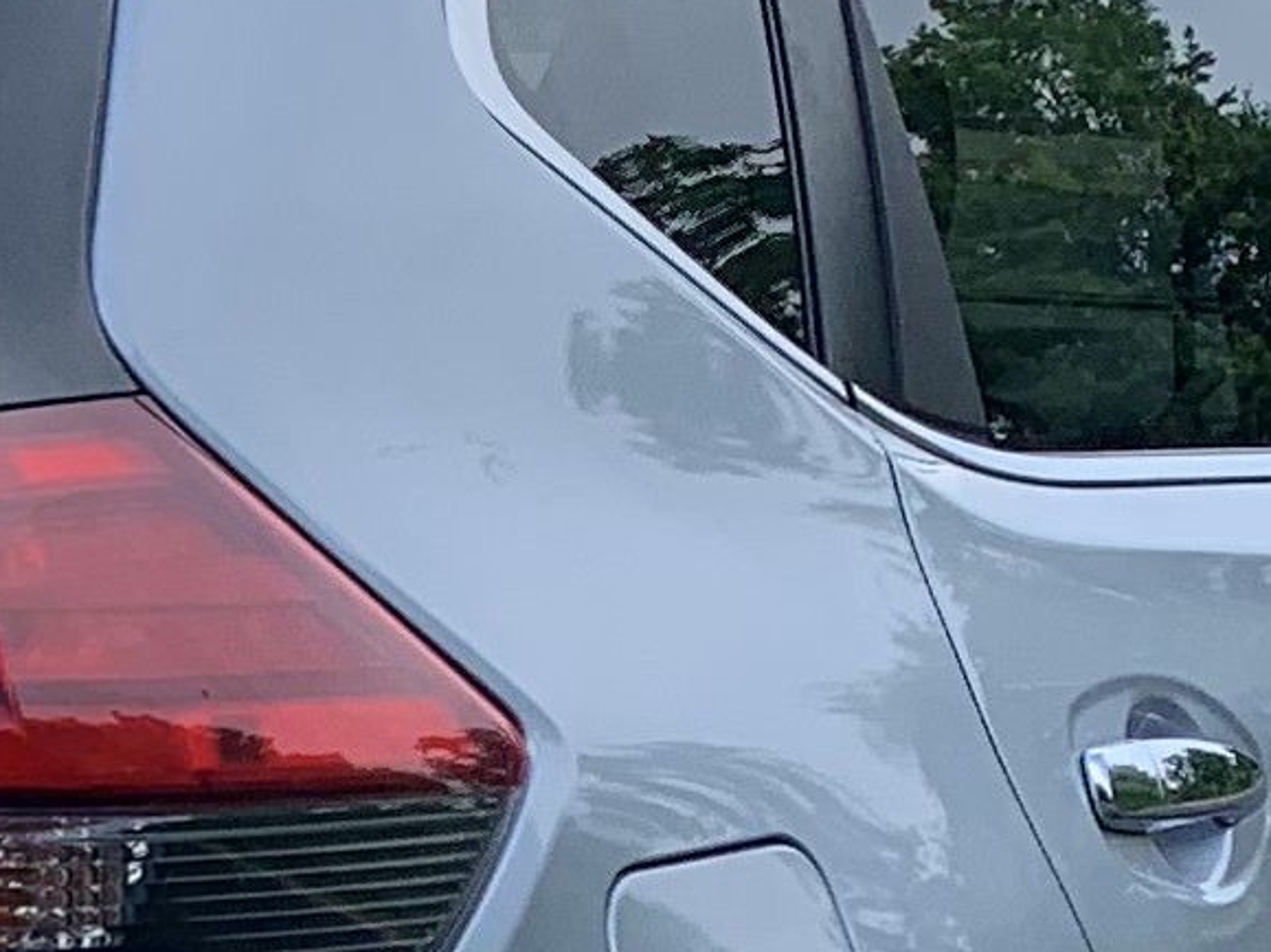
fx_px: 6644
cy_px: 1500
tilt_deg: -10.2
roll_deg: -1.1
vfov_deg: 8.0
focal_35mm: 181
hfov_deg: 10.3
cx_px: -975
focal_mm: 4.25
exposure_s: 1/669
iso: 25
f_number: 1.8
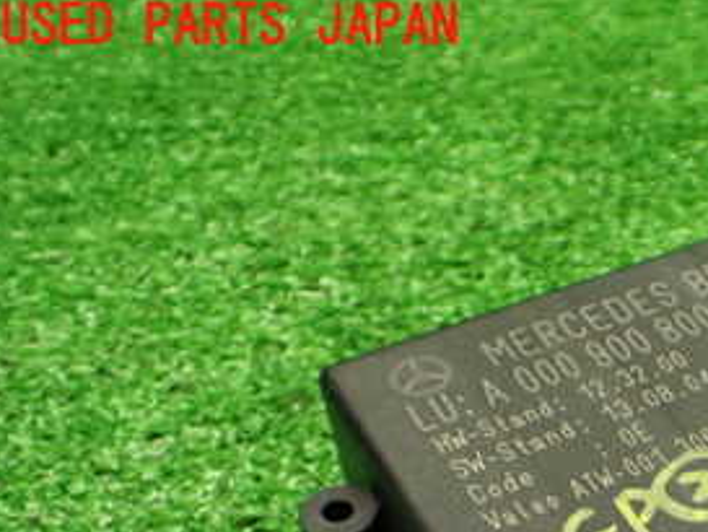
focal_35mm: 66
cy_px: 579
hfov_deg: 27.1
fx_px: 1350
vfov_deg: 21.2
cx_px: 765
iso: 800
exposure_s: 1/125
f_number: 2.3
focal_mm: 5.4
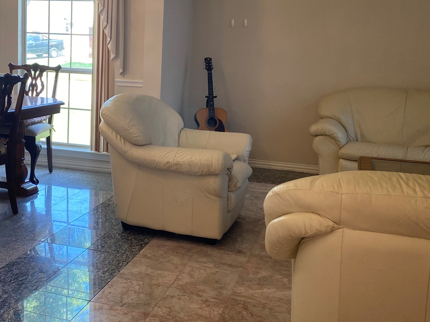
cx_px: 130
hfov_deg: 41.3
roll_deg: -1.0
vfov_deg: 31.9
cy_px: 107
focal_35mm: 45
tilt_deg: -7.5
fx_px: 559
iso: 80
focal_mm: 4.25
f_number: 1.8
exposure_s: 1/120
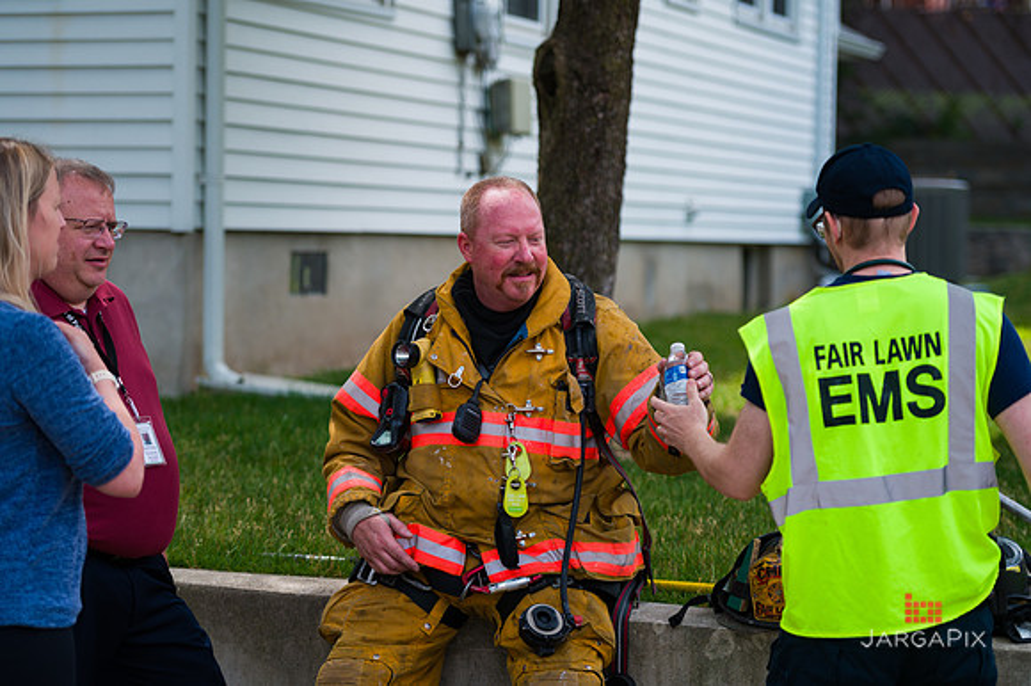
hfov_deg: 20.4
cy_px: 343
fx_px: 2862
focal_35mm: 100
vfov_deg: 13.7
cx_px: 516
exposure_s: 1/1600
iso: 200
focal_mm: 100
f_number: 3.2
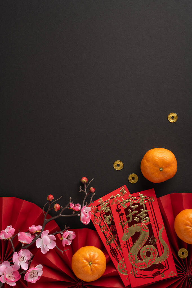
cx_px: 96
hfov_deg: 27.0
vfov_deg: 39.6
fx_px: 400
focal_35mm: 50
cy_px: 144
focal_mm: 50
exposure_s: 1/125
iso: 100
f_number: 8
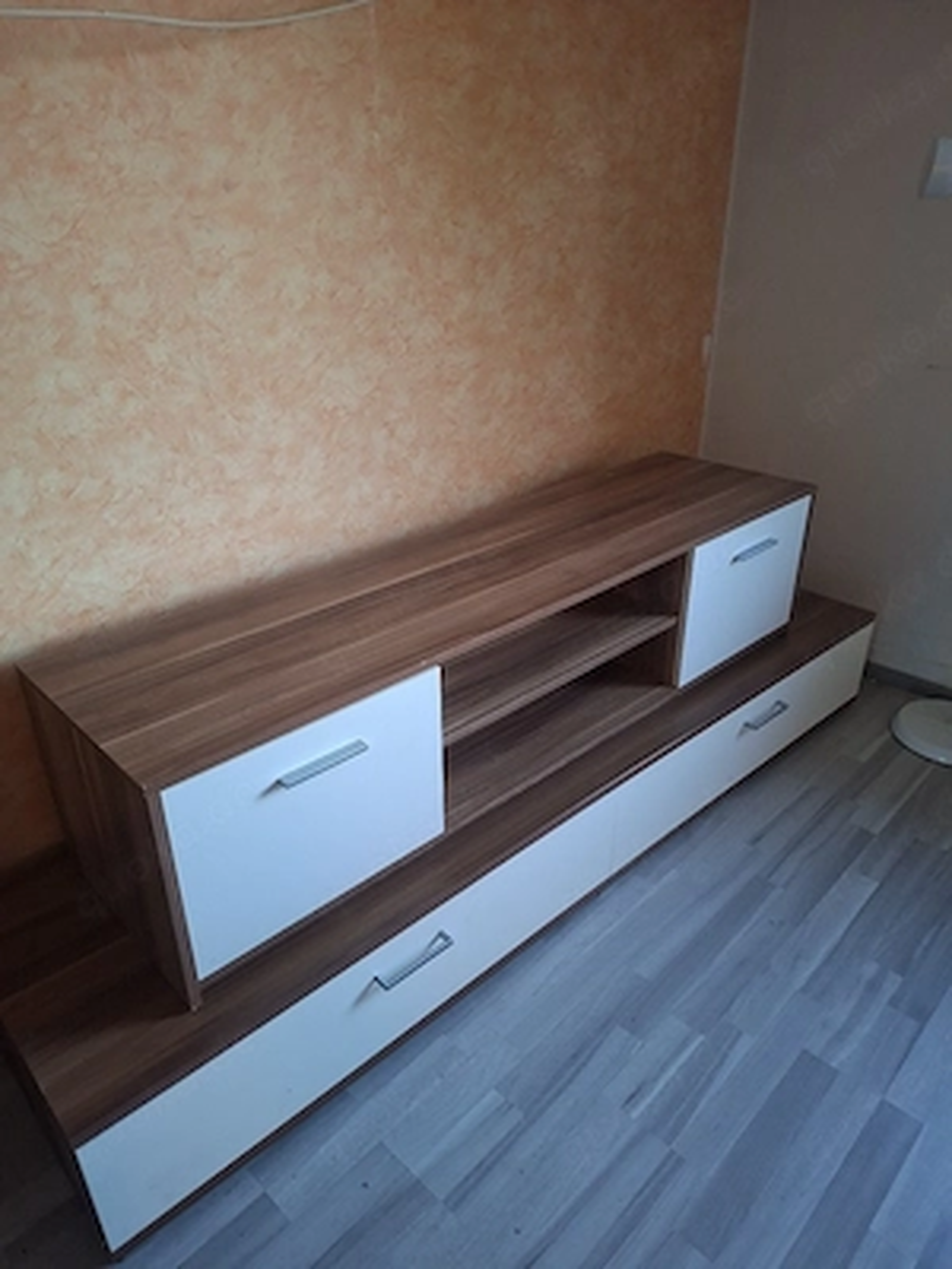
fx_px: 843
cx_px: 476
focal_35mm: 23
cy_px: 634
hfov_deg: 58.9
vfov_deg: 73.9
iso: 400
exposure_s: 1/30
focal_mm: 5.54
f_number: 1.8
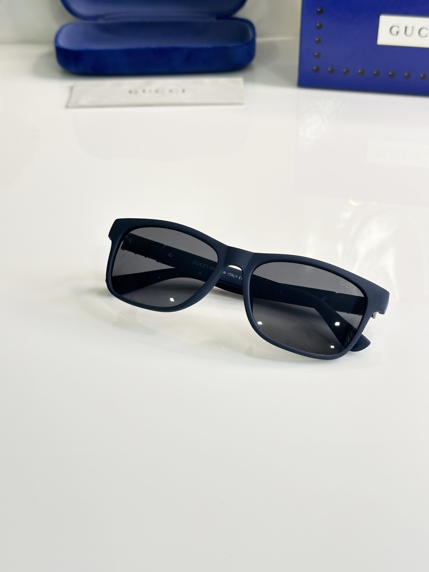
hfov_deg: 30.3
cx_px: 214
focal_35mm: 48
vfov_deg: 39.7
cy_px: 286
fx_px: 793
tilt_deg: -34.2
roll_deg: +1.4
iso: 100
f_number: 1.78
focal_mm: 6.86
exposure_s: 1/50
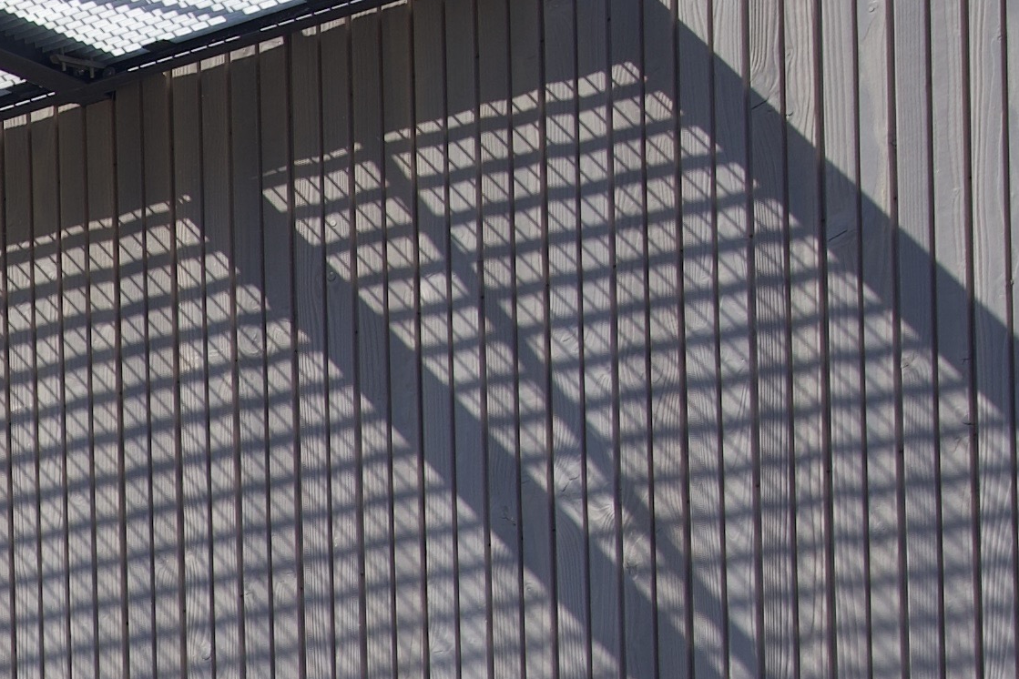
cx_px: -1601
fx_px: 5010
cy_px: 1616
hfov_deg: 9.9
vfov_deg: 7.3
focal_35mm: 177
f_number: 5
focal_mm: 33
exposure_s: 1/320
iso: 100
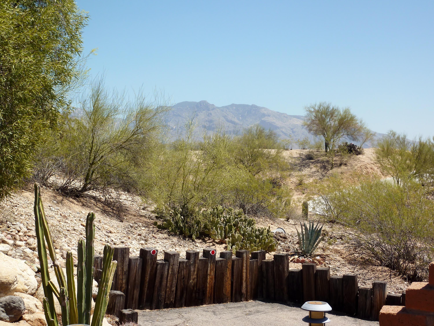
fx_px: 740
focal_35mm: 59
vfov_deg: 24.8
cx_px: 217
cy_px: 163
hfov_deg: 32.7
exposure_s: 1/500
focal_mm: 9.7
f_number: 5
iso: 80
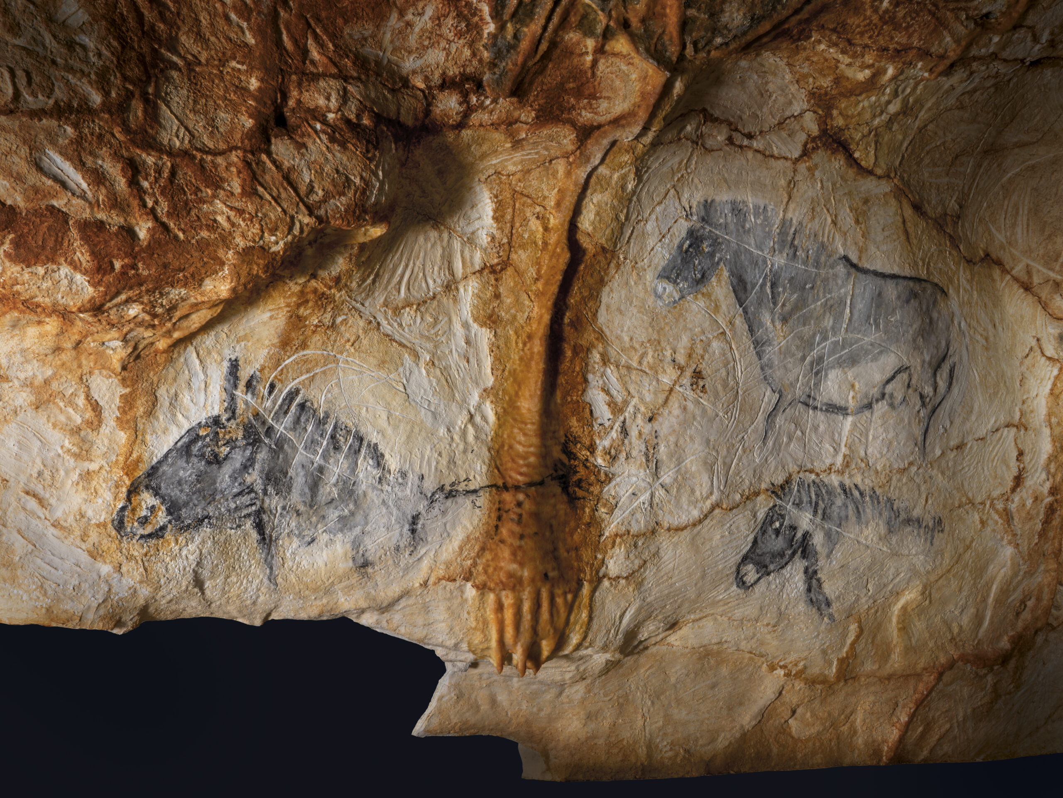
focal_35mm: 36
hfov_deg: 51.4
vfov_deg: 39.7
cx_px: 532
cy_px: 399
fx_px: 1106
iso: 100
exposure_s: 1
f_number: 13
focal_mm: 18
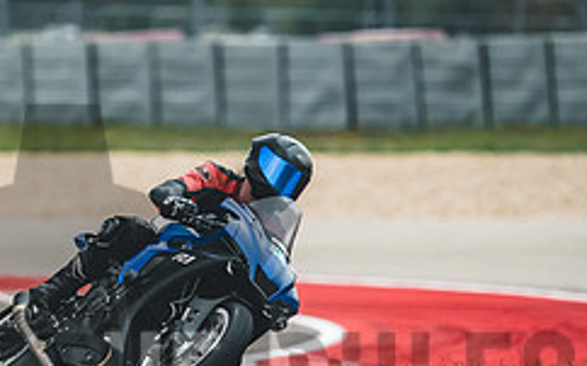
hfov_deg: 2.9
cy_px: 401
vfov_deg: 1.8
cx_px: 63
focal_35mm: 733
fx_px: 11721
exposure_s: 1/1600
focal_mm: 200
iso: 250
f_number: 2
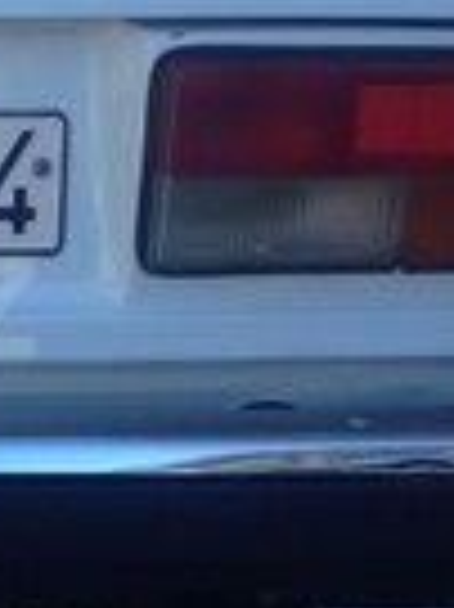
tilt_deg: -15.7
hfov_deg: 10.9
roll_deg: -2.5
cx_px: -310
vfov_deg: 15.3
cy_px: 306
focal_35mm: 129
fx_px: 2259
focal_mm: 4.28
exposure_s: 1/391
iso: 50
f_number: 2.4
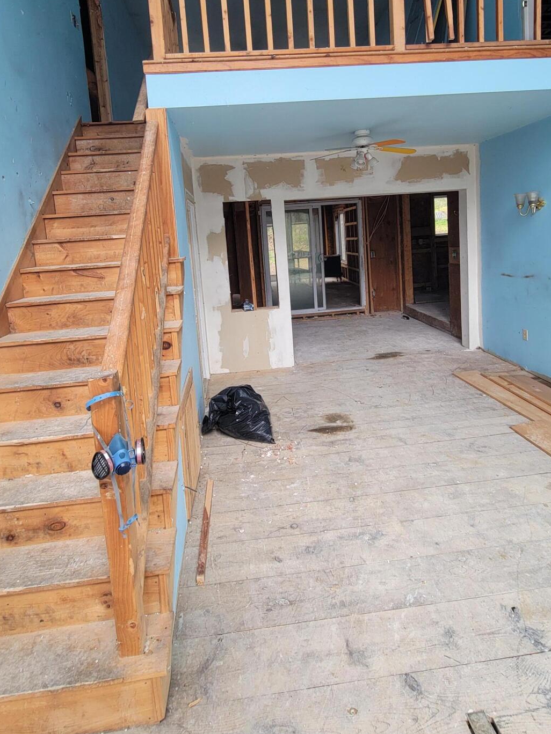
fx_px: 403
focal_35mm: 19
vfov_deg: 83.3
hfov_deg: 68.7
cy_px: 282
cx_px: 271
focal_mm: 2.2
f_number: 2.2
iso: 80
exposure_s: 1/120
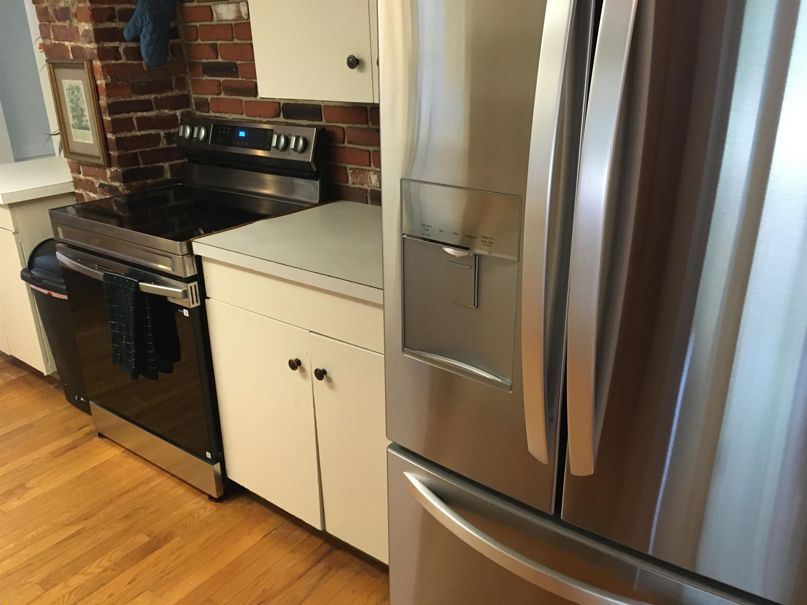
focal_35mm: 29
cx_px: 404
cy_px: 302
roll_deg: +0.0
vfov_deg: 48.2
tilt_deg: -21.0
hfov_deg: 61.7
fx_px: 676
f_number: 2.2
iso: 250
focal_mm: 4.15
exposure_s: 1/30
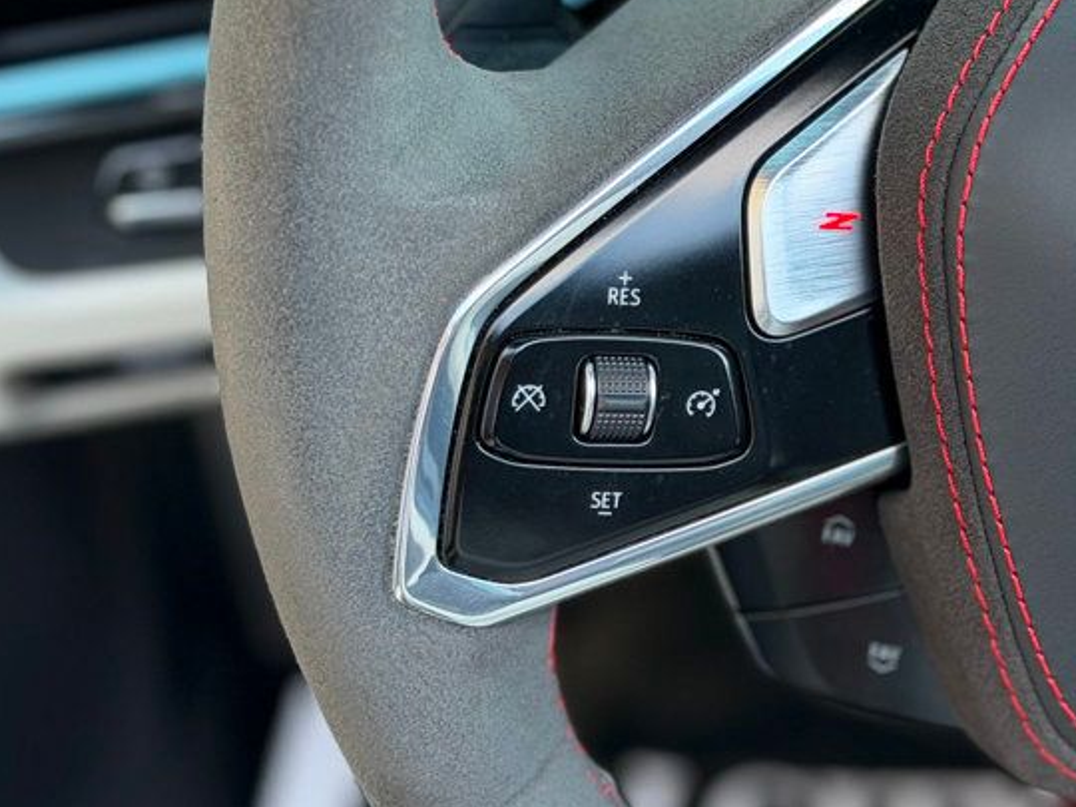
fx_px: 2829
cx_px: 757
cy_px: 305
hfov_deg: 21.4
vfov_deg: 16.2
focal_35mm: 91
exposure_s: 1/148
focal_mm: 6.76
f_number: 1.78
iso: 160
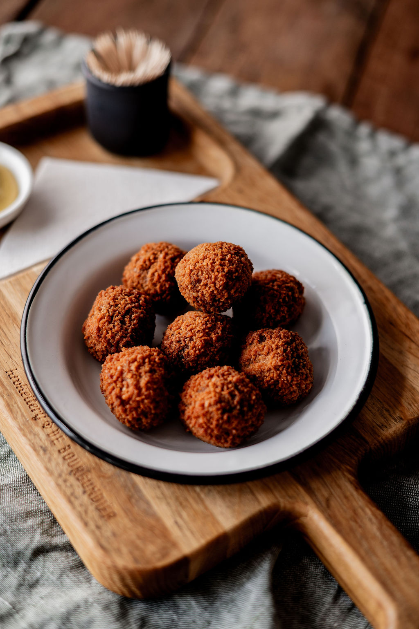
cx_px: 210
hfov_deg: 27.0
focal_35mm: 50
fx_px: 874
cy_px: 314
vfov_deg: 39.6
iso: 250
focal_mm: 50
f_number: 2.2
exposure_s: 1/400
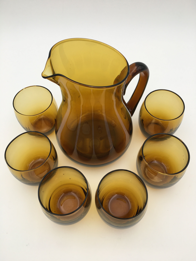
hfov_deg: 48.2
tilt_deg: -56.6
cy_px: 130
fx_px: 219
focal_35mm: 29
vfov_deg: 61.7
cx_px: 98
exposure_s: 1/103
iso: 25
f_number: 2.2
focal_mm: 4.15
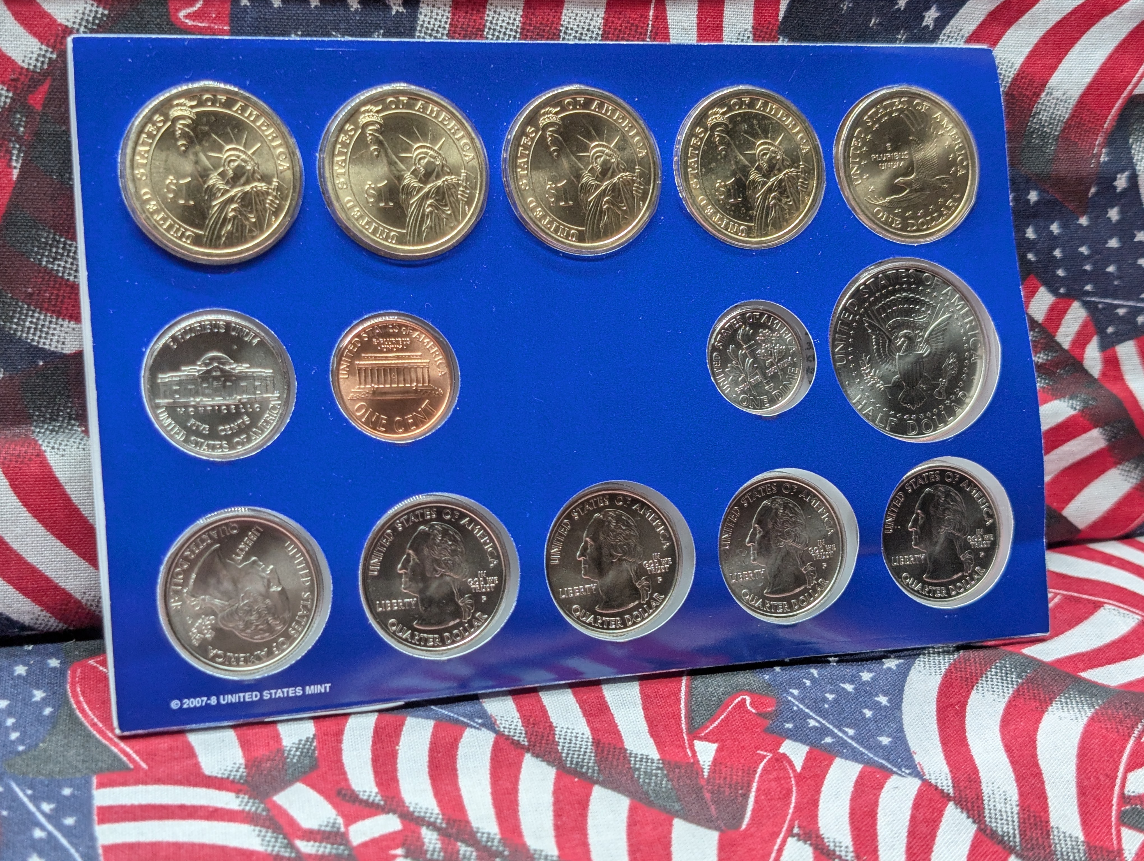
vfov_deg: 29.7
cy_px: 430
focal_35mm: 49
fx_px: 1622
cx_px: 572
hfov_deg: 38.9
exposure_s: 1/64.3
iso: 49
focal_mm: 6.9
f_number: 1.68
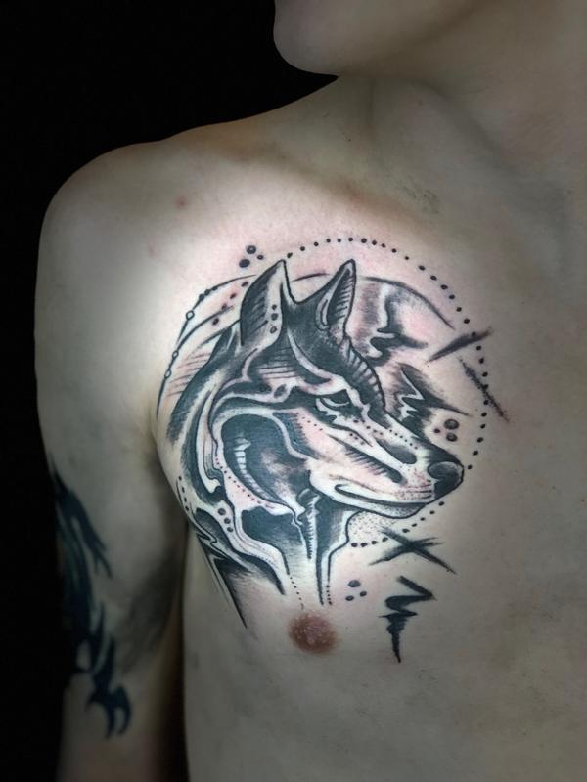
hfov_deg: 25.7
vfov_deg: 33.8
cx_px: 294
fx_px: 1289
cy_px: 391
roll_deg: +1.5
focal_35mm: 57
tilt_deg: -11.0
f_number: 2.8
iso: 125
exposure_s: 1/60
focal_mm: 6.6
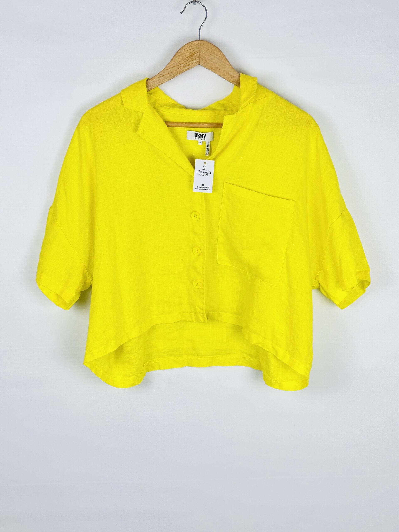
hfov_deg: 30.3
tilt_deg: -12.8
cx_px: 200
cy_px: 266
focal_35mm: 48
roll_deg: -0.6
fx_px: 738
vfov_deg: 39.7
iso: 64
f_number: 1.78
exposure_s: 1/407
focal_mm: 6.86
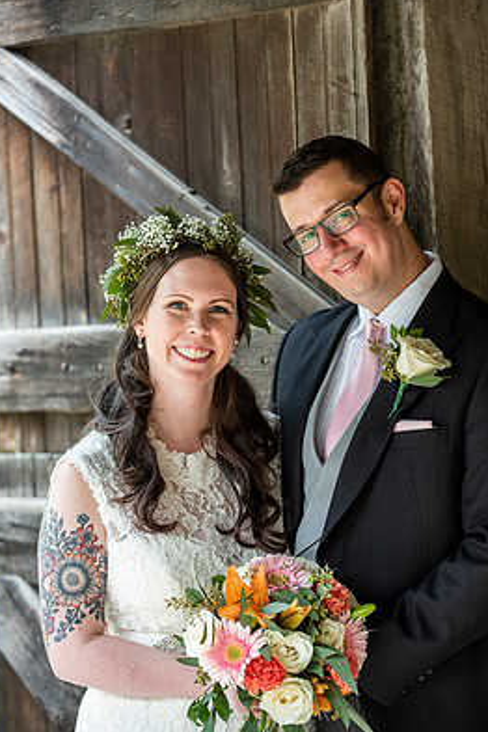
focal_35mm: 126
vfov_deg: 16.3
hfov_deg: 10.9
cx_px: 264
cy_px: 350
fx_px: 2562
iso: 640
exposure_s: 1/1000
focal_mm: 110
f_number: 2.8
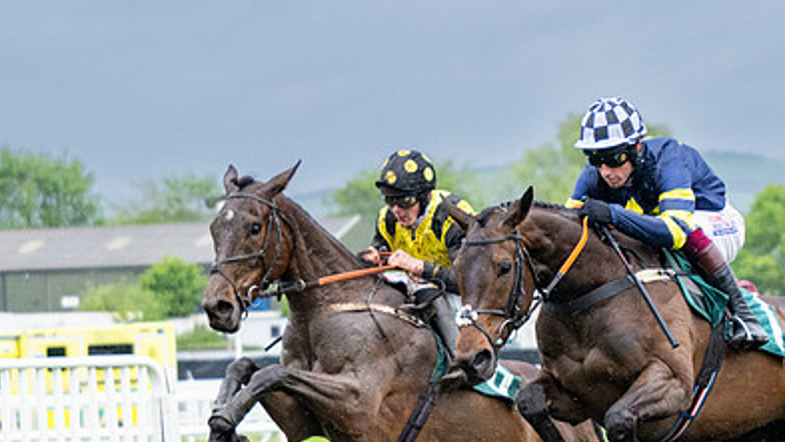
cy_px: 396
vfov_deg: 4.8
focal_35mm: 252
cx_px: 719
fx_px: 5245
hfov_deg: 8.5
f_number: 4
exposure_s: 1/1600
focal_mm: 95
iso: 1000
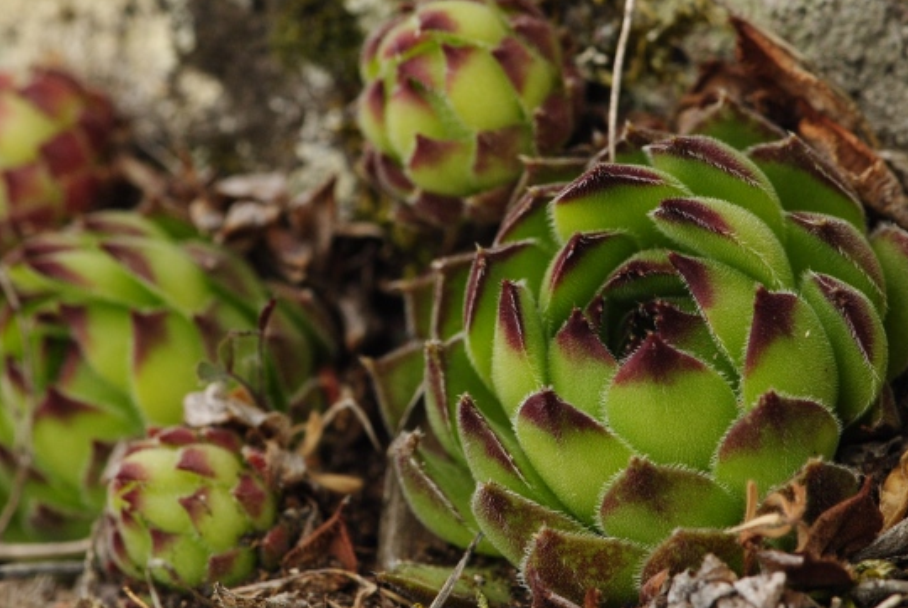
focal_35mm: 189
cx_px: 393
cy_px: 203
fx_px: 4768
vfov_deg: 7.3
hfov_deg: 10.9
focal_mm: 85
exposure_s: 1/320
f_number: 8
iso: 400
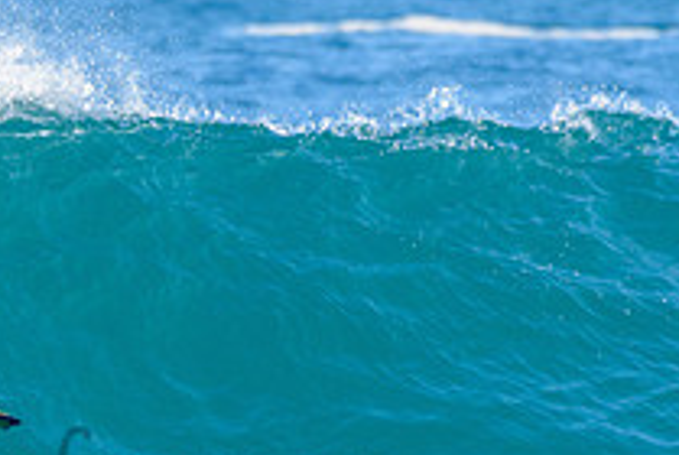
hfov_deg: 1.2
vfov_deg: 0.8
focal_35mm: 1697
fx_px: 32052
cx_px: -67
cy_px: 347
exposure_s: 1/2000
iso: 320
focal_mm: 500
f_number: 5.6
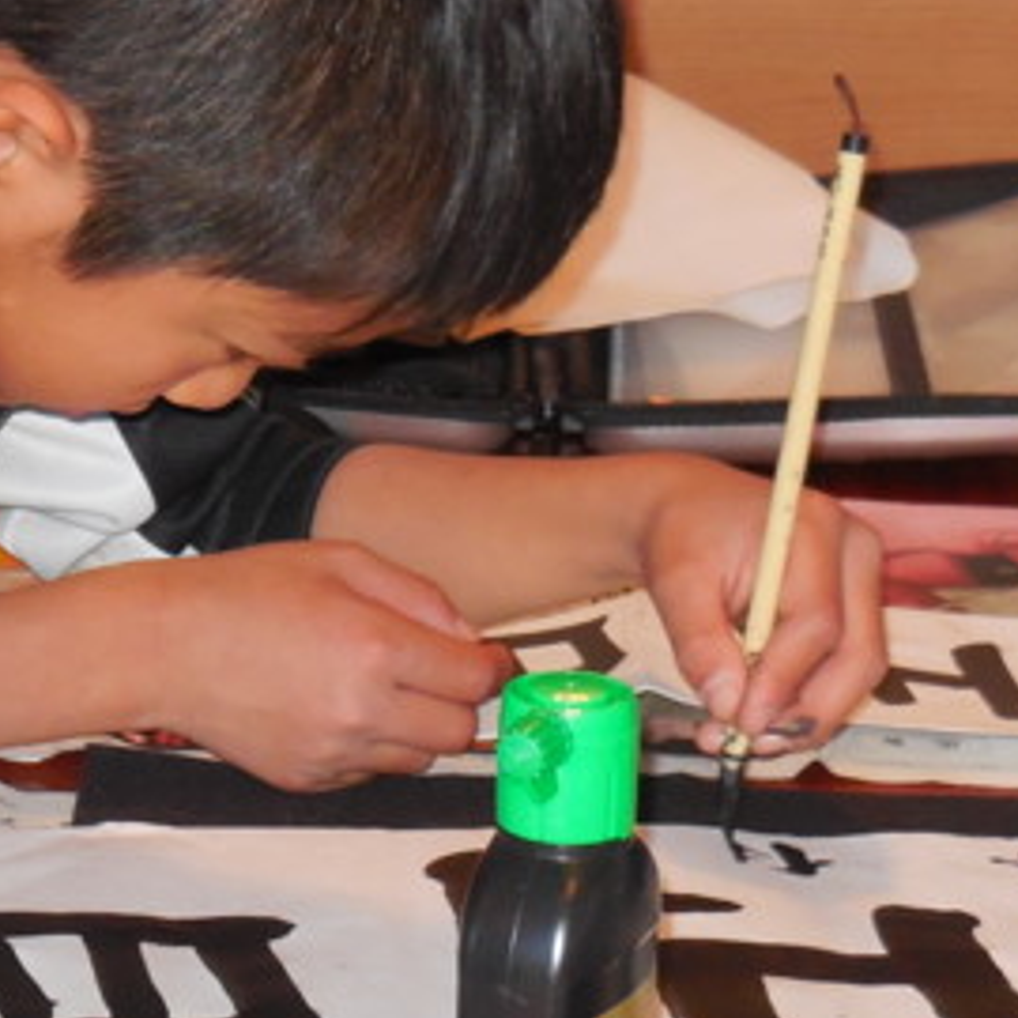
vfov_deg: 10.1
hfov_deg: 10.0
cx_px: 45
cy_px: 547
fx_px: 5756
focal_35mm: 173
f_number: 4.2
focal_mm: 10.9
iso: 400
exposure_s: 1/60
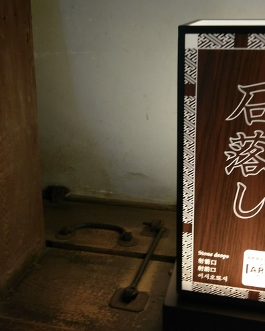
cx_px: 160
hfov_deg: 36.3
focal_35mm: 41
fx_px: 402
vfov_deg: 44.8
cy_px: 155
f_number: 1.8
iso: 500
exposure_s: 1/12
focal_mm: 4.58
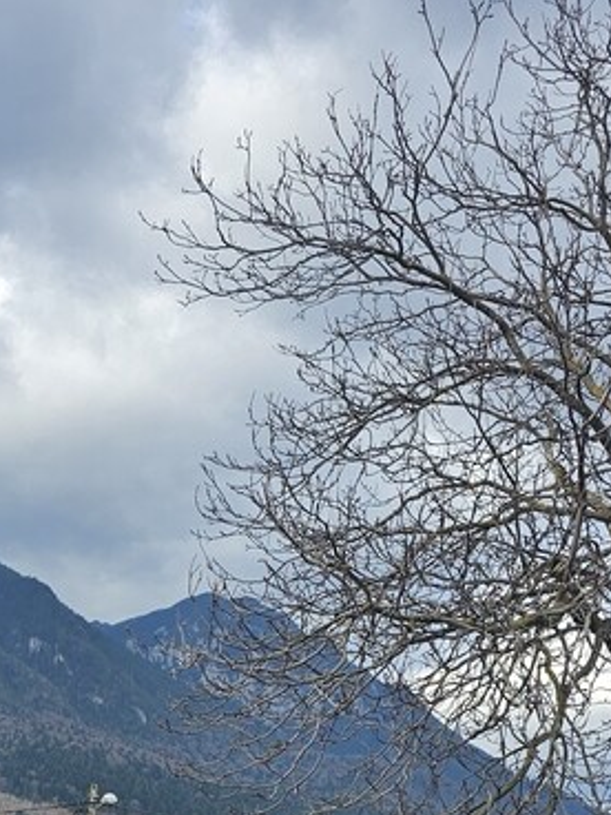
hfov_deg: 22.0
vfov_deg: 27.1
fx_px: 1506
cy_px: 952
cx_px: -20
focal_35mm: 64
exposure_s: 1/582
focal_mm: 6.3
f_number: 1.7
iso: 12
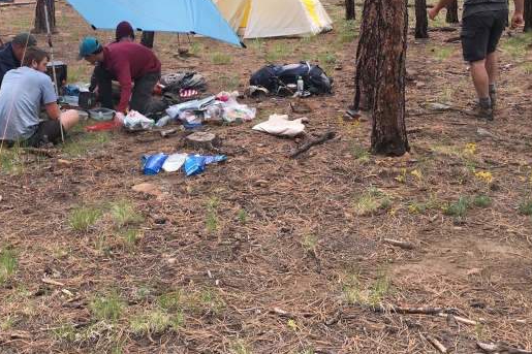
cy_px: 93
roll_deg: +2.5
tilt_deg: -10.4
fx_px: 886
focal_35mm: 60
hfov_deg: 32.9
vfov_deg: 22.4
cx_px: 145
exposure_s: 1/240
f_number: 2.2
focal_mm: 4.15
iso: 25
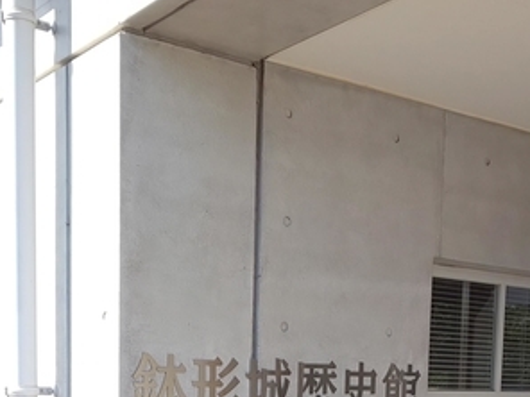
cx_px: 184
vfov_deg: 24.4
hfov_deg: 35.3
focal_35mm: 54
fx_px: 827
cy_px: 479
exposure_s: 1/335
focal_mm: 3.45
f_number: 1.94
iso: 28
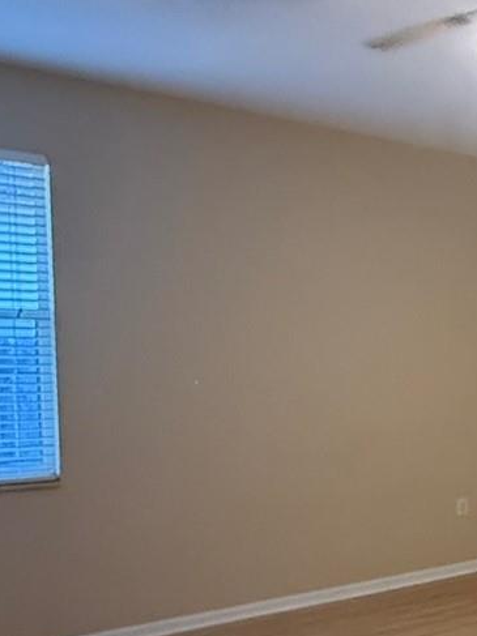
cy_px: 405
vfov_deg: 40.9
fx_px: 846
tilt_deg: -2.0
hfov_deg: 24.7
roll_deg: +0.3
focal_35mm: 46
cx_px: 706
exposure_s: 1/60
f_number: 2.2
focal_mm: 2.22
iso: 640
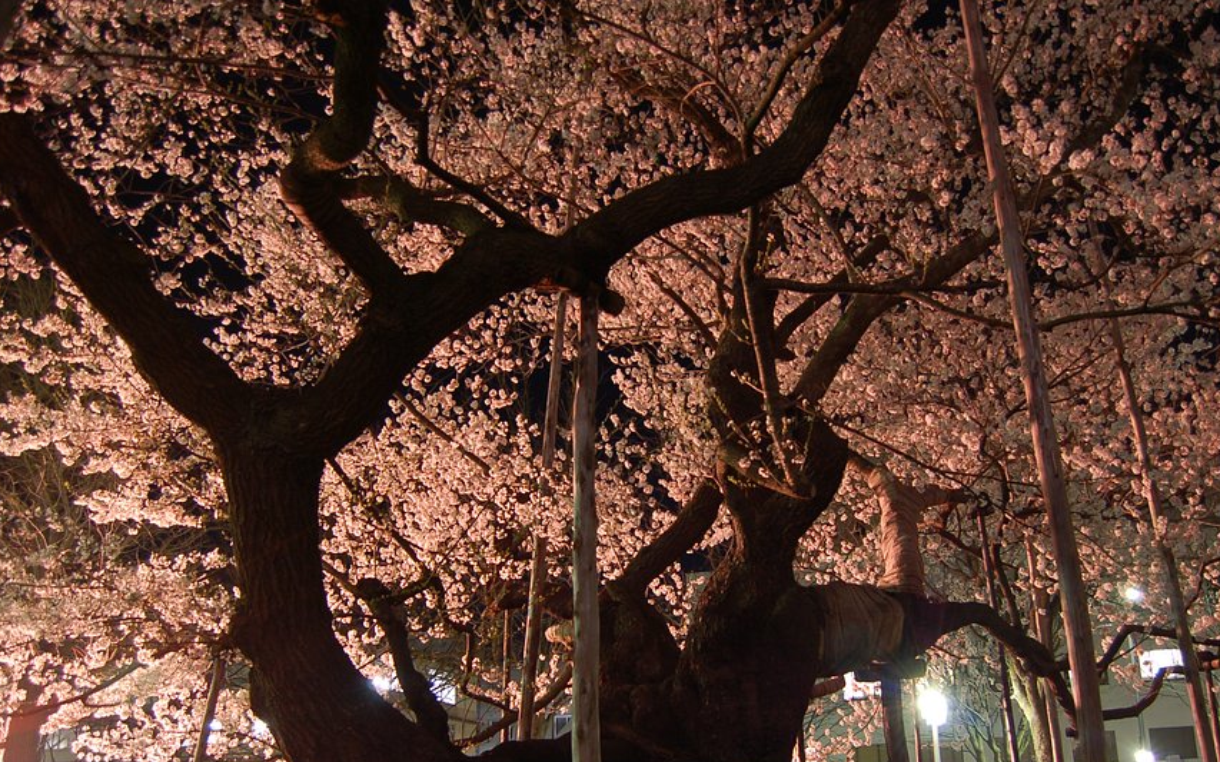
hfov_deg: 58.1
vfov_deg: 38.0
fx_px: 1097
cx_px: 664
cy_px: 485
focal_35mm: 33
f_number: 4
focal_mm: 18
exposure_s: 2
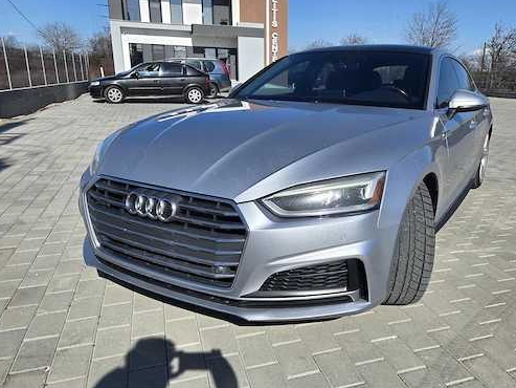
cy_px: 207
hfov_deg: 63.0
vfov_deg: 49.7
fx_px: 417
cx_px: 301
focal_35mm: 28
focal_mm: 5.4
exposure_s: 1/2921
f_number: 1.8
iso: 25
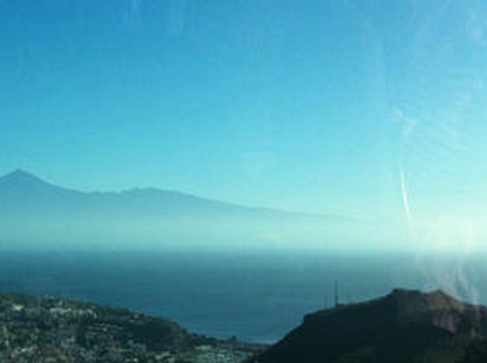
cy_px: 103
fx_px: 1039
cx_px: 77
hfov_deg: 25.8
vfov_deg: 19.7
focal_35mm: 74
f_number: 2.8
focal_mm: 3.85
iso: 80
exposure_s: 1/718
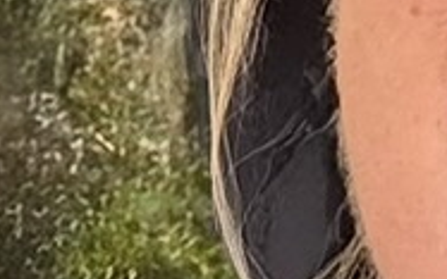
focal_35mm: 174
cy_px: -248
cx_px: 705
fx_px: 2120
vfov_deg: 7.3
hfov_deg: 11.5
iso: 25
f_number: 1.9
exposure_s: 1/121
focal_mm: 2.69
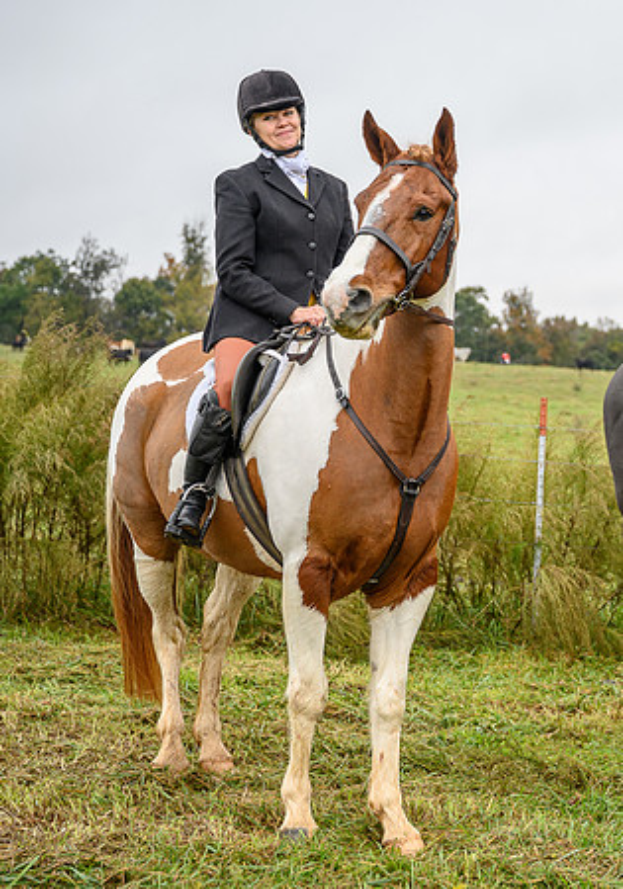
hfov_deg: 14.1
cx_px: 790
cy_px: 421
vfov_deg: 20.7
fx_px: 2431
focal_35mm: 97
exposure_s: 1/200
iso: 200
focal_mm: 53
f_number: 4
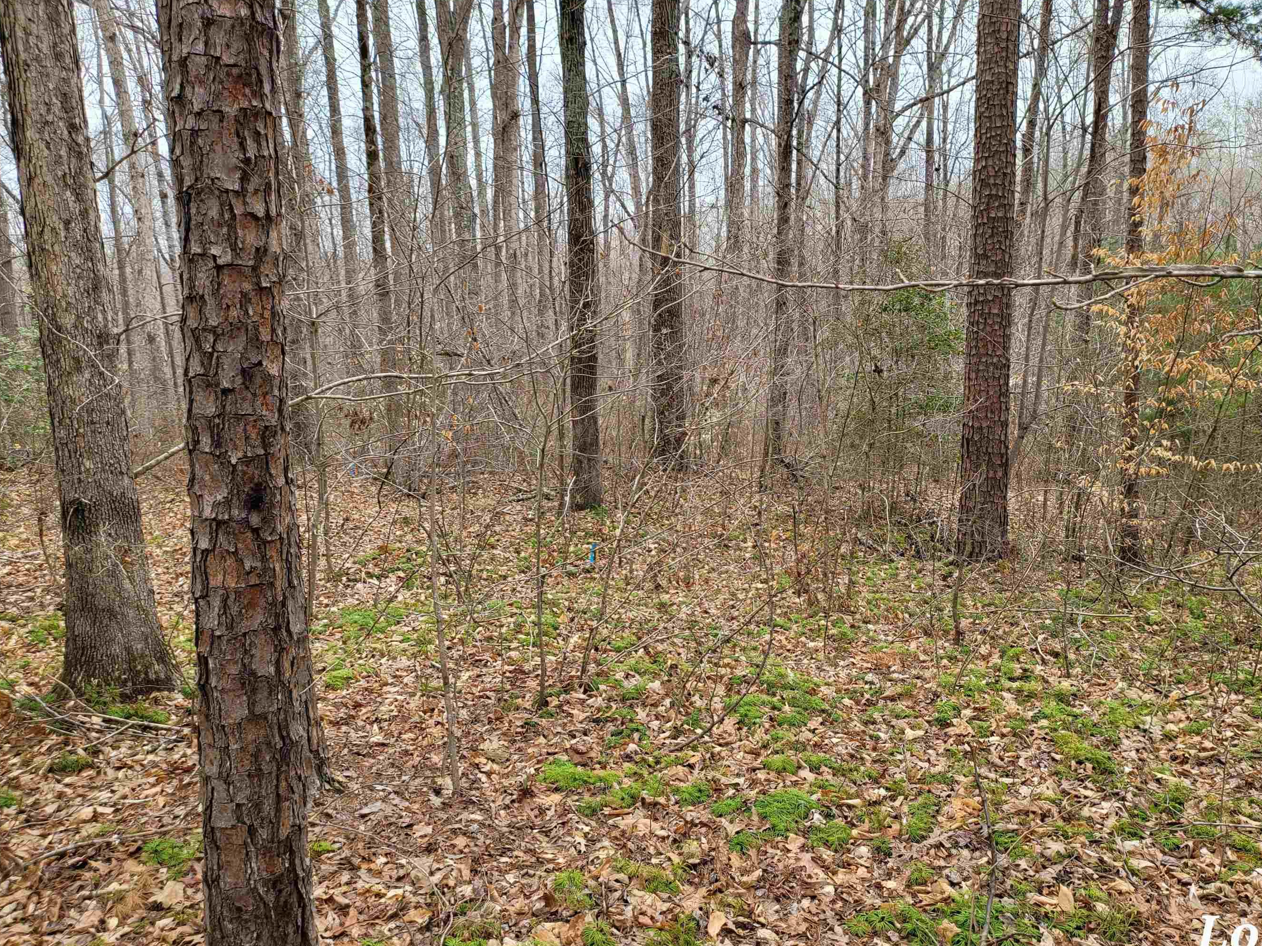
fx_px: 1094
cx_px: 691
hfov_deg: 59.8
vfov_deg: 46.8
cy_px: 509
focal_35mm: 30
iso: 40
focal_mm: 5
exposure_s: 1/357
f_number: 1.8
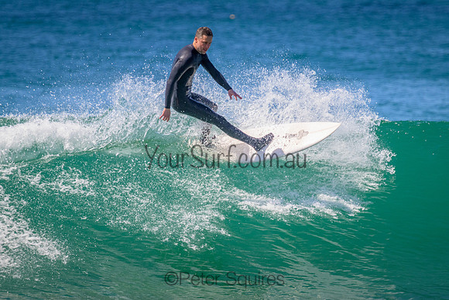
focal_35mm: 820
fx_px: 10234
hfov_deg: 2.5
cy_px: 158
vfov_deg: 1.7
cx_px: 247
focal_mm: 720
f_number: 11
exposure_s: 1/1600
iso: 1400
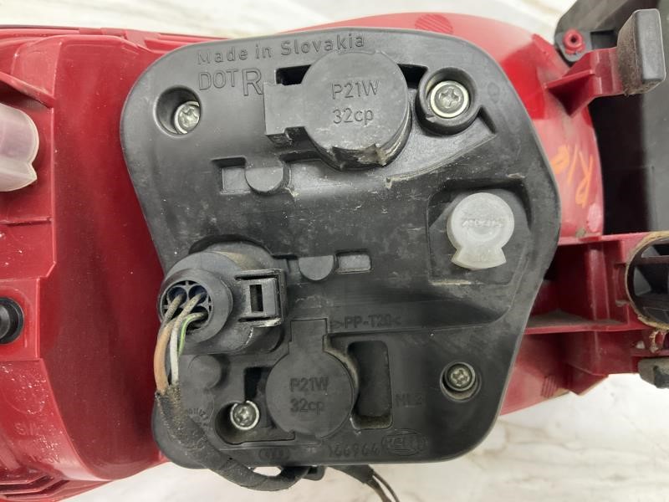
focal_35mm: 29
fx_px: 560
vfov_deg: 48.2
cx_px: 334
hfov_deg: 61.7
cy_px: 251
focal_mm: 3
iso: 200
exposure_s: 1/40
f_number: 1.8
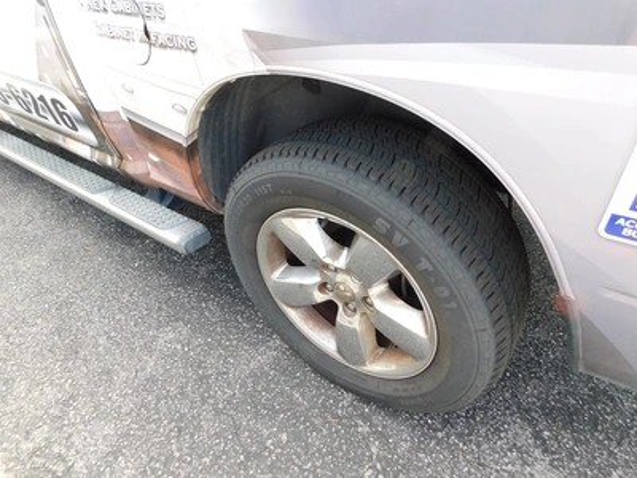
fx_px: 423
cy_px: 239
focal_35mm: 23
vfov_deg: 58.9
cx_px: 318
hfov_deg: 73.9
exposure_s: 1/100
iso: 125
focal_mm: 4
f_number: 3
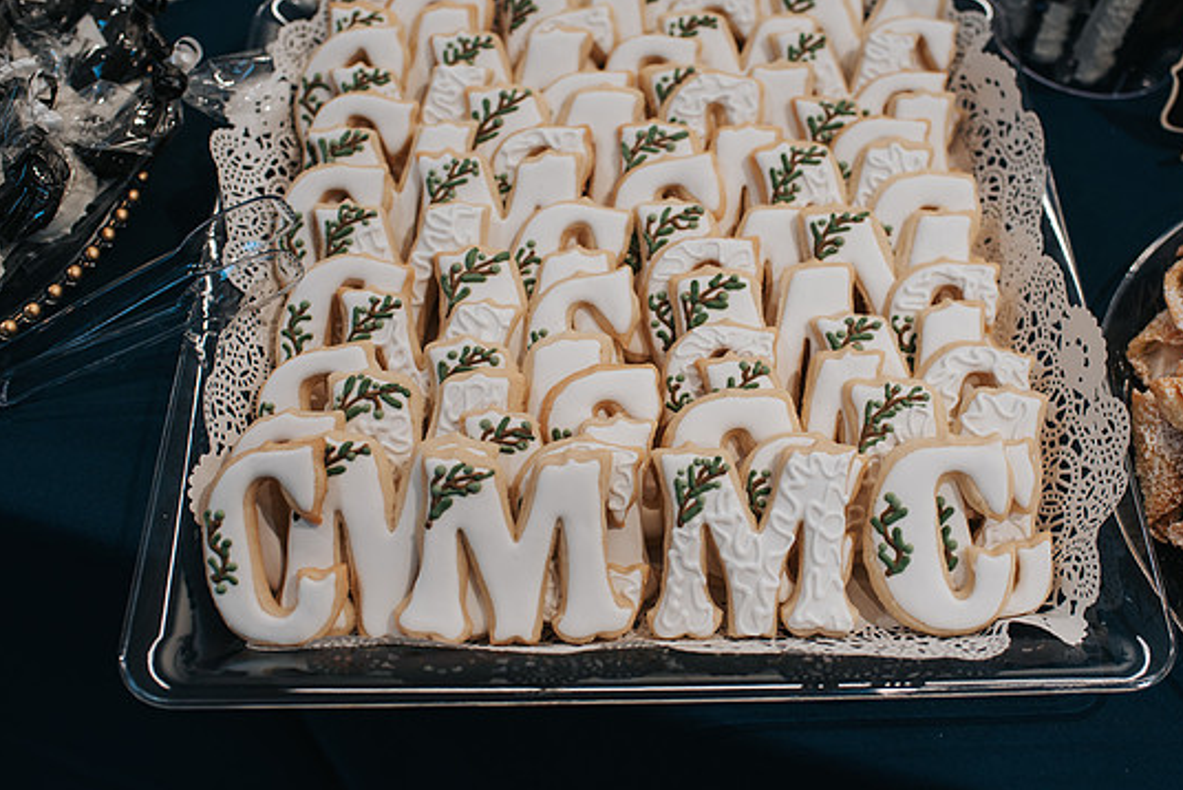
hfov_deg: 48.3
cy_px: 372
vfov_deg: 33.4
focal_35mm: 40
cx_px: 672
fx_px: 1315
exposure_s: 1/250
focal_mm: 35
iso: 450
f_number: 3.2
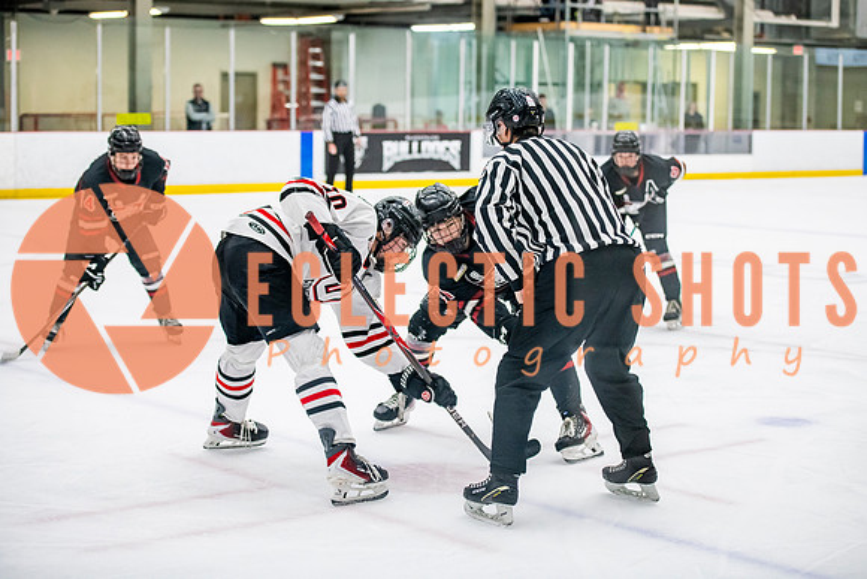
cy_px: 276
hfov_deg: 27.5
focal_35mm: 74
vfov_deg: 18.5
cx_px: 454
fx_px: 1772
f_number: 3.2
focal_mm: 70
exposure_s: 1/800
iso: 2500
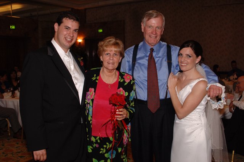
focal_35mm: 42
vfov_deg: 31.8
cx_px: 122
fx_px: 284
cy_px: 81
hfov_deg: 46.5
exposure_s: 1/50
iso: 400
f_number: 5.6
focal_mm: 28
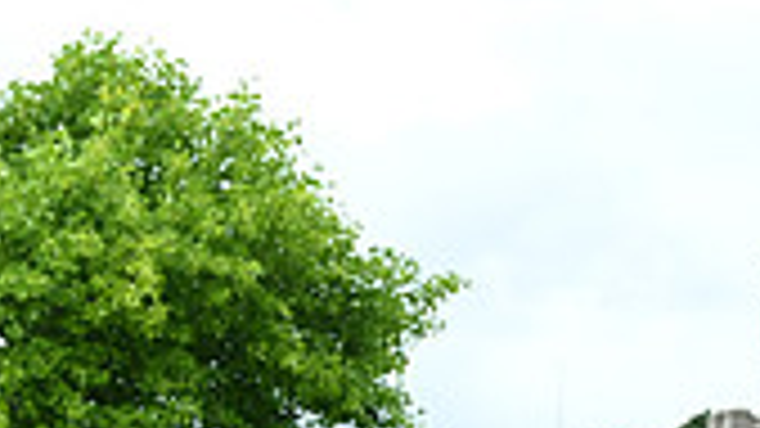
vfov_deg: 4.8
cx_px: 935
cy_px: 786
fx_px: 5078
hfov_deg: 8.5
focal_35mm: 252
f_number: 6.3
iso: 1250
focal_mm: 70
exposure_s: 1/1250
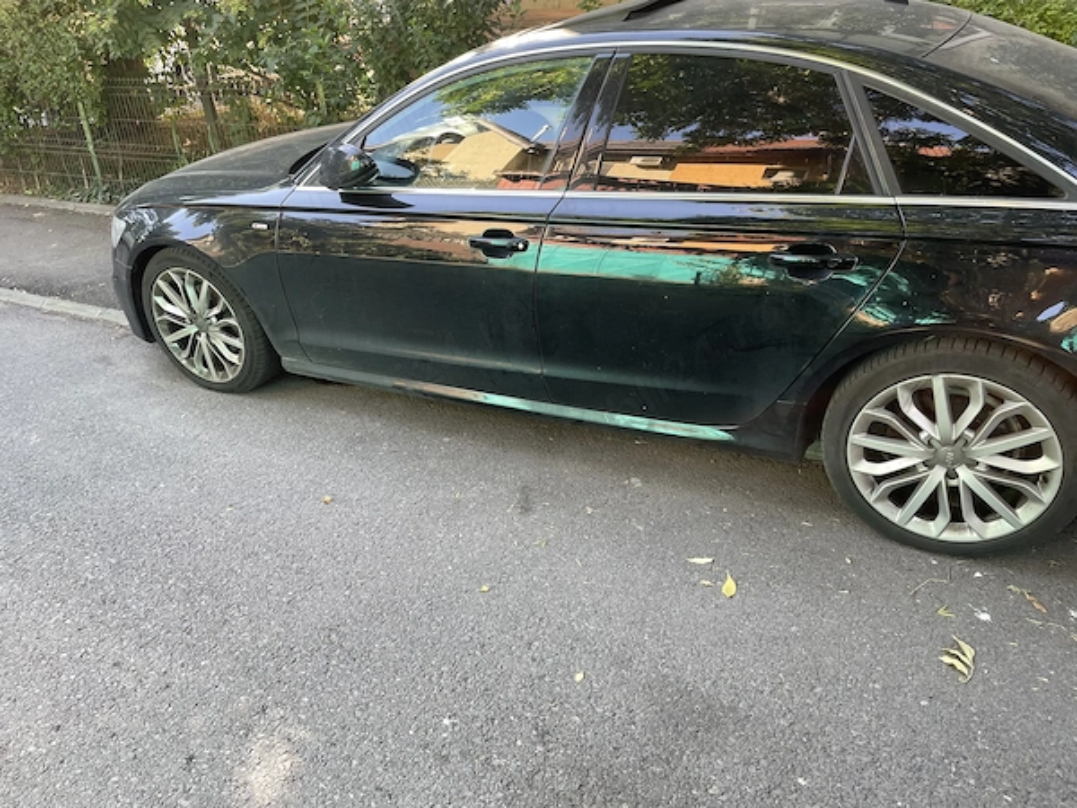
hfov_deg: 67.3
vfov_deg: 53.1
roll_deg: +3.2
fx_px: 809
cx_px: 538
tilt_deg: -26.6
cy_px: 404
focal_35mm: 26
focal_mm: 4.2
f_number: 1.6
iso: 64
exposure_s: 1/121
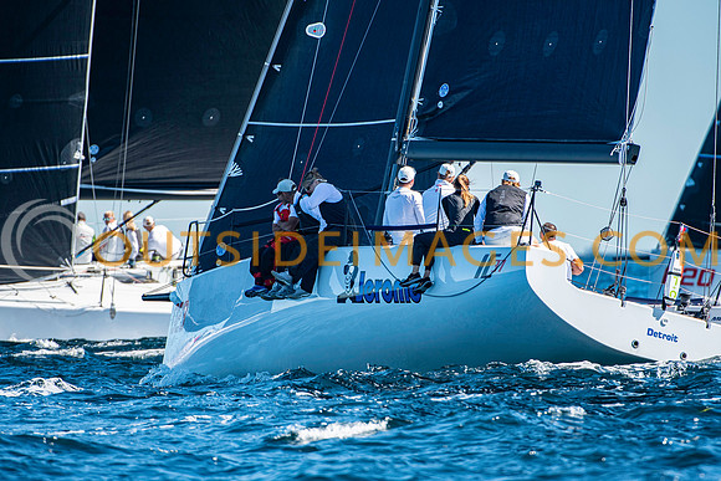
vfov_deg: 2.3
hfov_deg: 3.4
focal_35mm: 600
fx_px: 12019
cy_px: 240
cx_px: 360
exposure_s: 1/1000
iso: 320
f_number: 5
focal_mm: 400
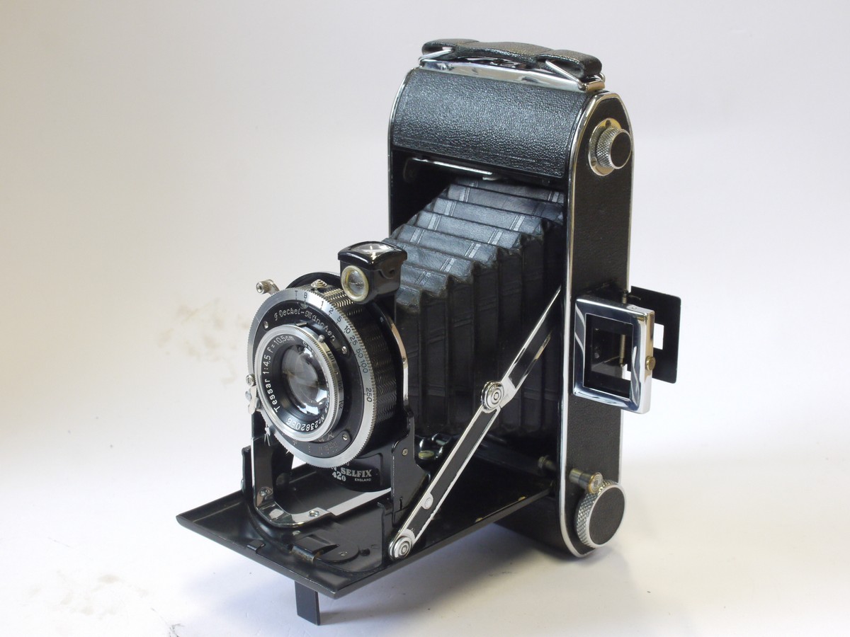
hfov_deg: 32.2
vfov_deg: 24.4
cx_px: 425
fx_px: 1473
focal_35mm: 60
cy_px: 318
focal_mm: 30
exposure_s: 1/25
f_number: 10
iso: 800
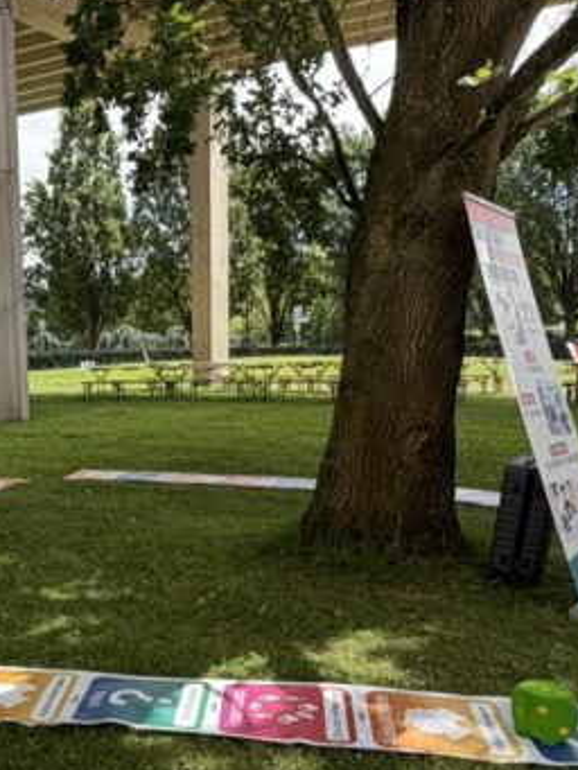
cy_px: 510
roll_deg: +1.7
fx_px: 934
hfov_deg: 33.2
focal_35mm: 42
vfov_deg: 44.2
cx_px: 99
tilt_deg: -9.3
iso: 40
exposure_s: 1/540
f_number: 2.2
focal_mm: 2.22
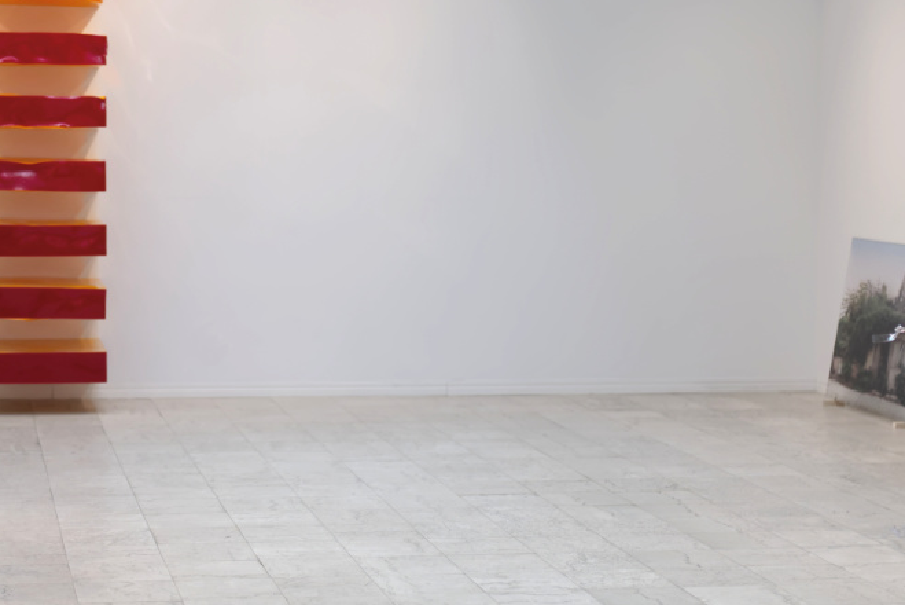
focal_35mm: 91
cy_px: 212
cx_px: 367
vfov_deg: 15.0
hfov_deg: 22.3
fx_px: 2289
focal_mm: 50
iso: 640
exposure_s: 1/800
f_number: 1.8
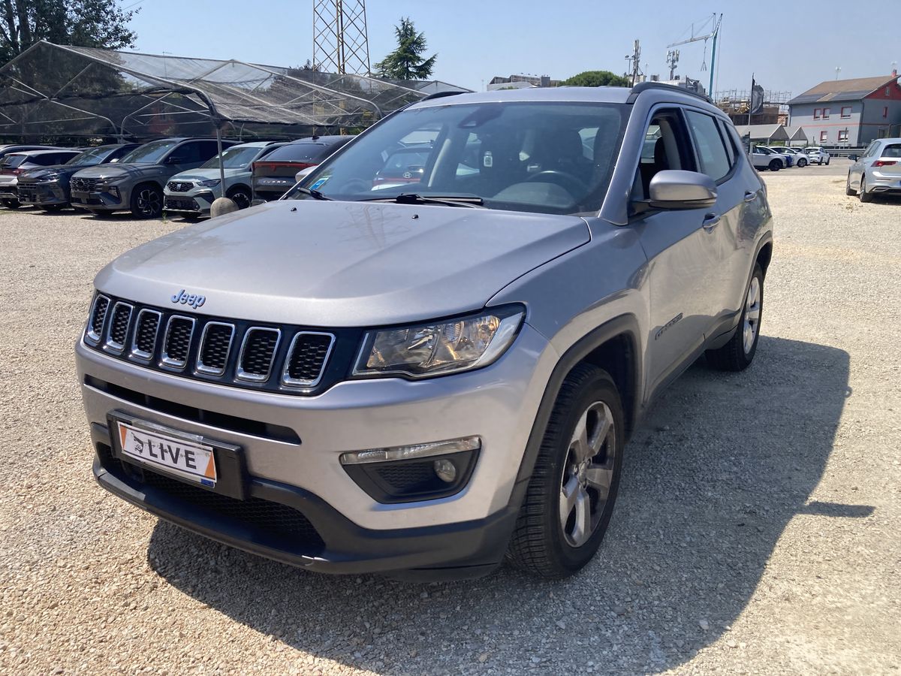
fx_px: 729
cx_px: 450
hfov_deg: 63.4
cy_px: 338
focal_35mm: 28
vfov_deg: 49.7
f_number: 1.8
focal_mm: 3.99
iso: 20
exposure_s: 1/2208
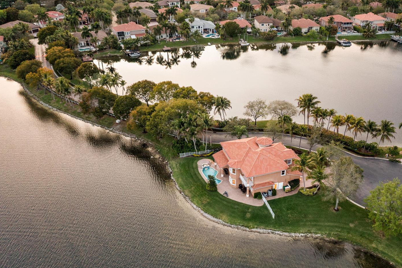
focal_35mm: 32
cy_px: 150
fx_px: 357
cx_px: 227
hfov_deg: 58.5
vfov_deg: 41.0
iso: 800
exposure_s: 1/80
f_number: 2.8
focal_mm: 10.26
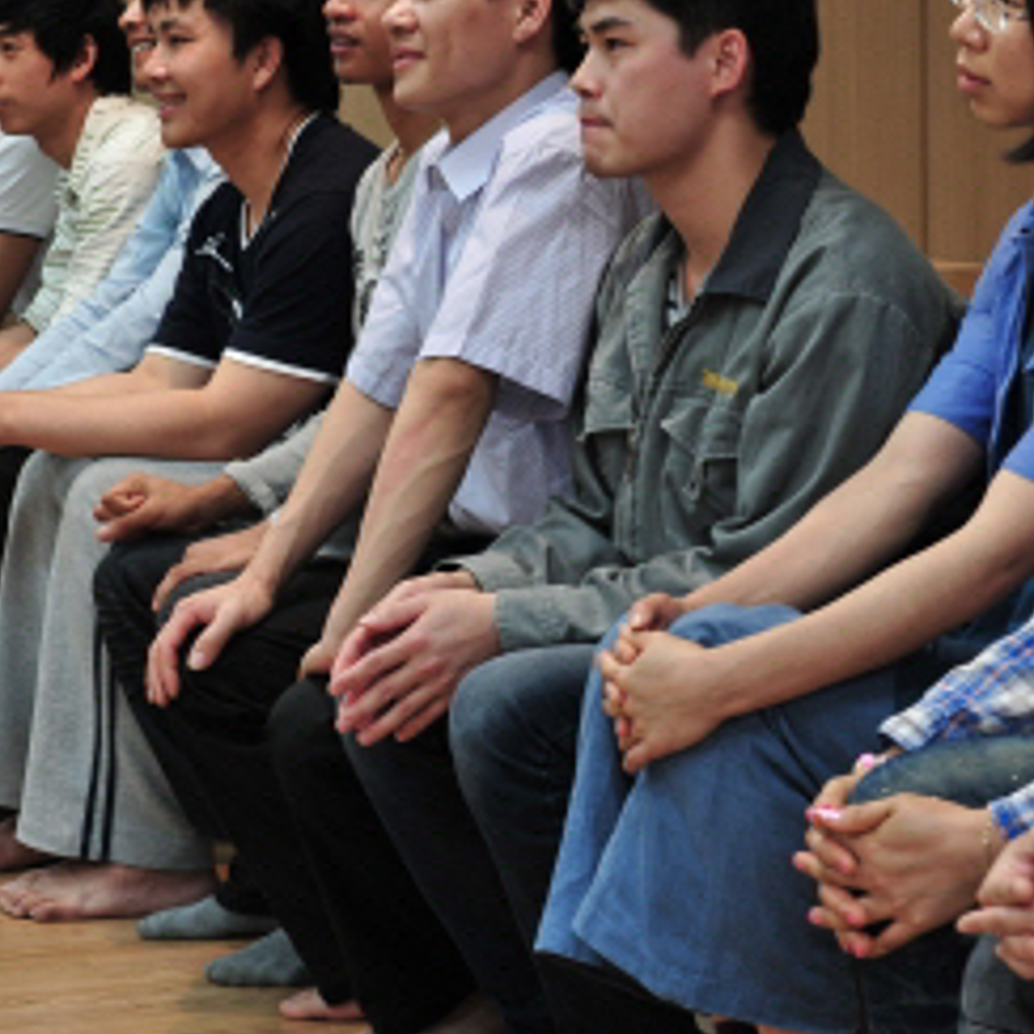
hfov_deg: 14.4
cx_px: 551
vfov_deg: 14.4
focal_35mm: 121
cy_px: 388
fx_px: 4089
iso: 800
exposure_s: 1/80
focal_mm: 58
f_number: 7.1
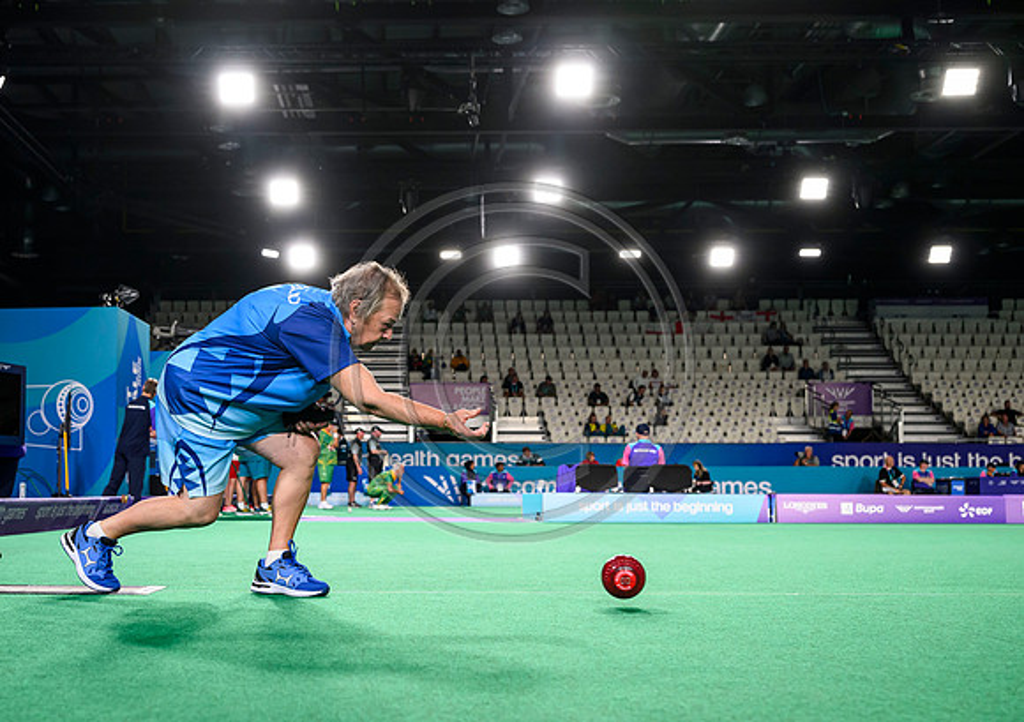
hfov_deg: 41.6
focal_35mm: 46
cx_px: 352
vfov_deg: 30.3
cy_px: 428
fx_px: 1333
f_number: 3.5
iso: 1600
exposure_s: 1/1000
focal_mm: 31
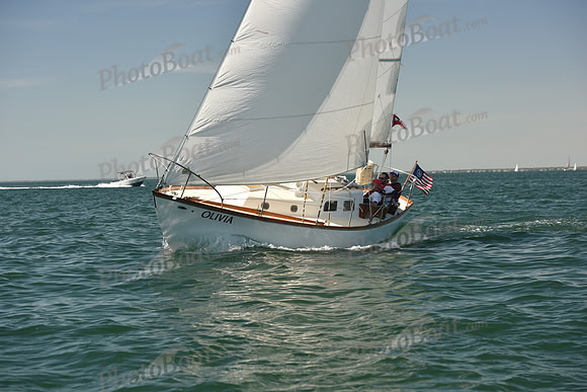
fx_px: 1386
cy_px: 196
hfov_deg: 23.9
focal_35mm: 85
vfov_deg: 16.1
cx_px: 294
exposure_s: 1/800
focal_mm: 85
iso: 250
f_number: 5.6
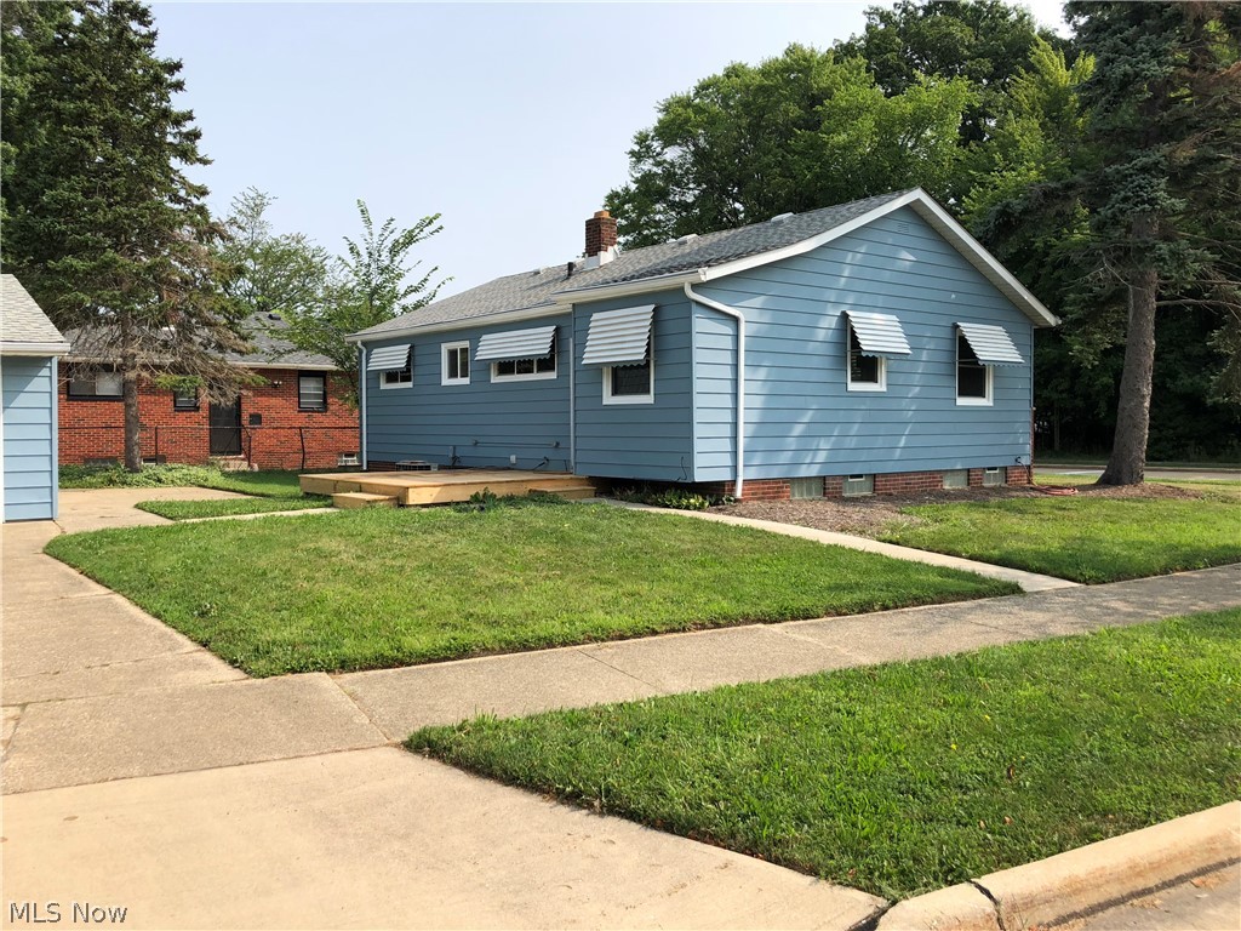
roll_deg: +1.2
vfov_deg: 49.7
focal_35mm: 28
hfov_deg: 63.4
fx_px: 1004
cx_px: 620
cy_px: 466
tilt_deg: -2.3
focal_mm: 3.99
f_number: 1.8
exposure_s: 1/1412
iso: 20
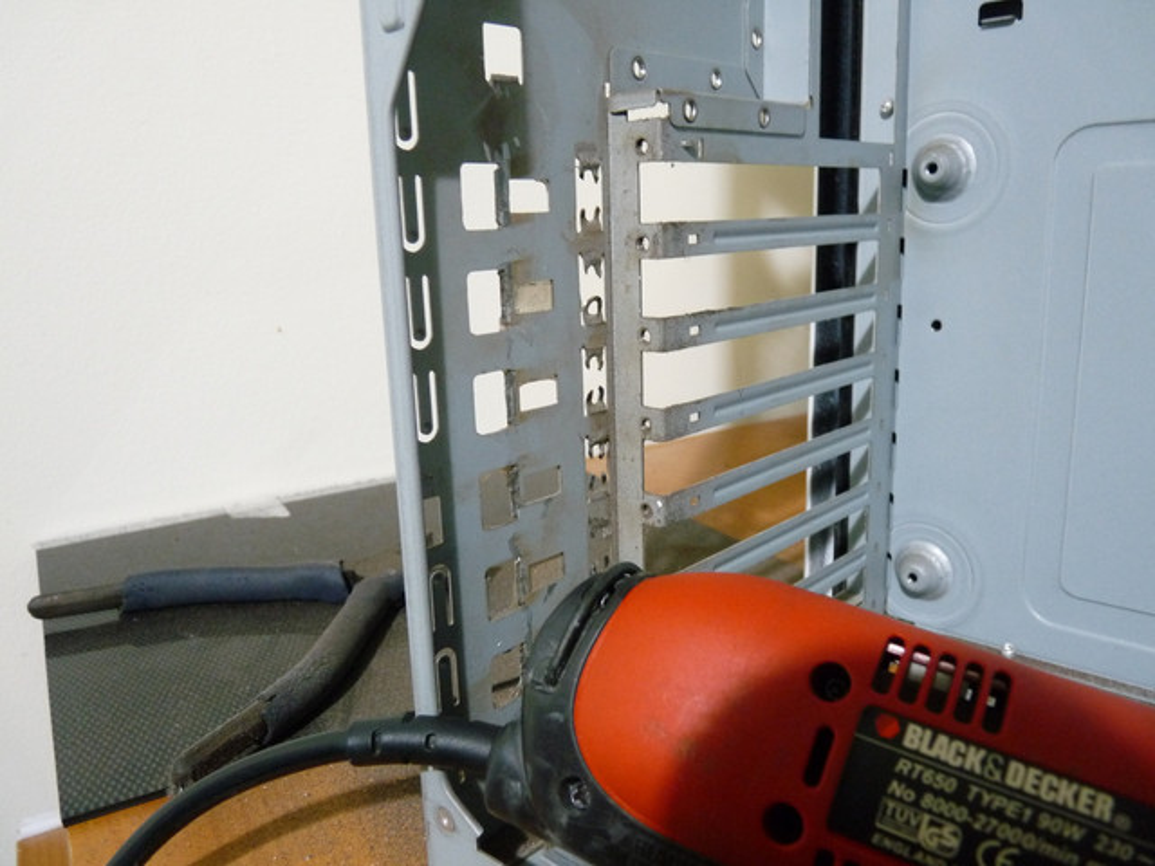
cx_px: 578
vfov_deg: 51.4
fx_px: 901
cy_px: 433
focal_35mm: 27
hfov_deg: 65.3
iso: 400
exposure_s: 1/4
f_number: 2.8
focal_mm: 4.8
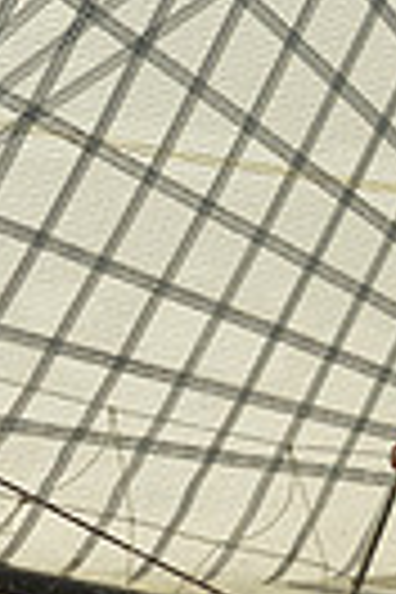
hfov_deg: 3.7
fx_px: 6187
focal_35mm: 375
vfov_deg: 5.5
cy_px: 650
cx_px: 216
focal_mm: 85
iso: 320
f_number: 9
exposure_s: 1/1250
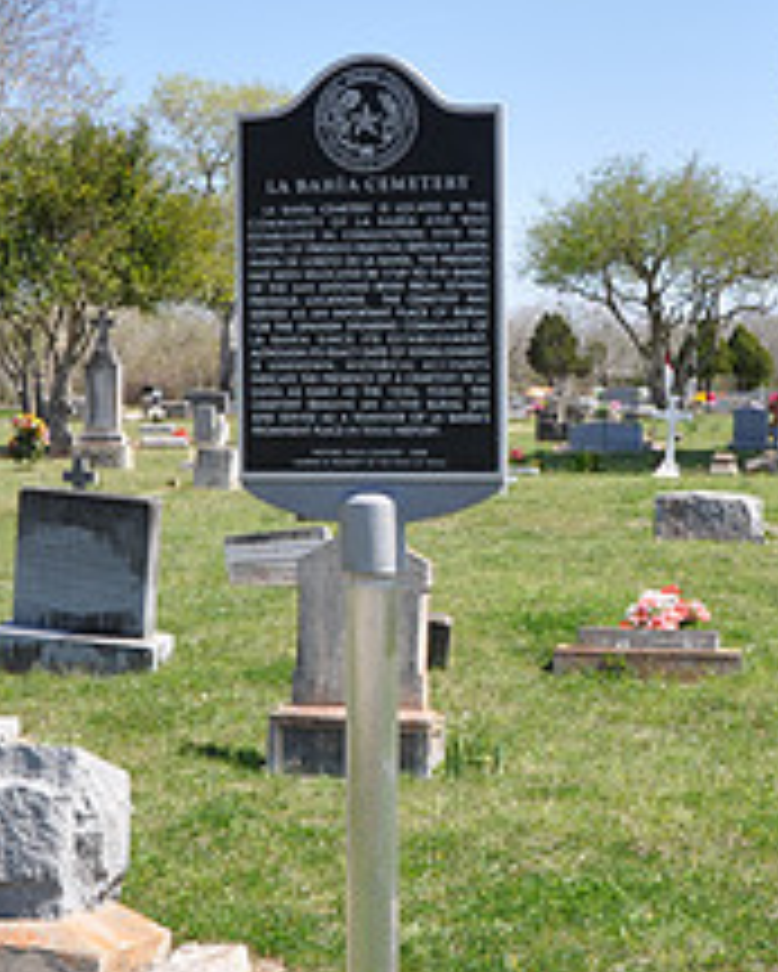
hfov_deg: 22.4
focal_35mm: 68
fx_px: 1956
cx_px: 526
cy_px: 452
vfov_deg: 27.9
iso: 200
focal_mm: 18
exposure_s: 1/80
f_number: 9
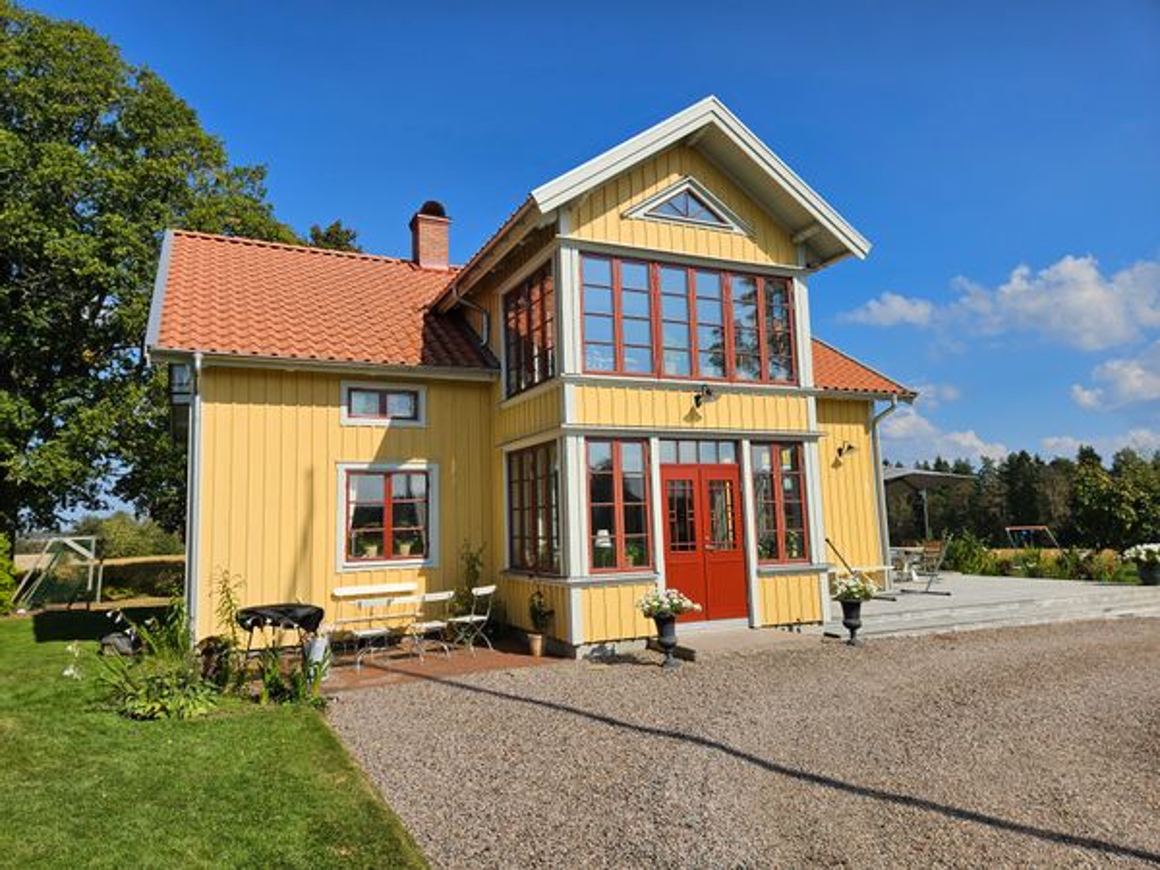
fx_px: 771
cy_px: 435
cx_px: 580
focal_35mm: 23
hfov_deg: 73.9
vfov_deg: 58.9
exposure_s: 1/2921
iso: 25
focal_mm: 5.4
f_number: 1.8
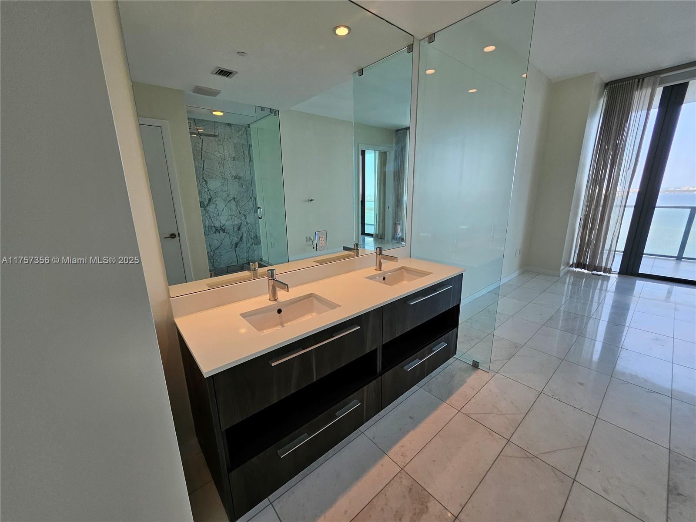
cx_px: 348
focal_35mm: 13
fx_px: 261
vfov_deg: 89.9
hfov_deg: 106.2
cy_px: 261
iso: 64
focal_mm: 1.74
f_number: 2.2
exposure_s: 1/120
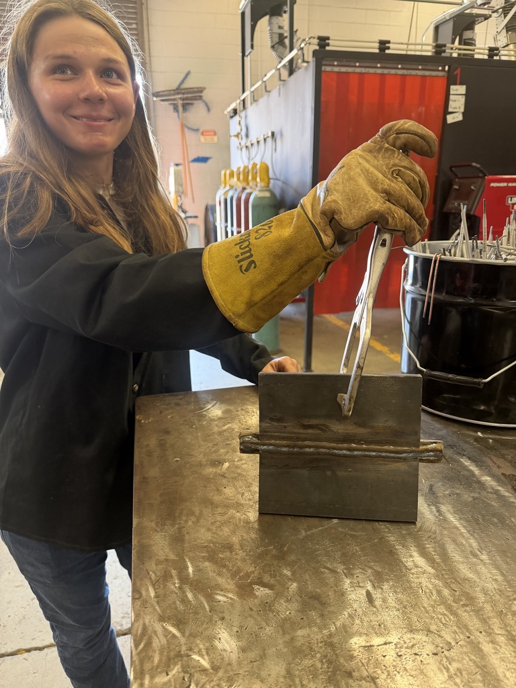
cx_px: 258
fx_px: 477
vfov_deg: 71.6
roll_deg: +0.1
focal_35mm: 24
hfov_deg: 56.8
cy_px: 344
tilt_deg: -19.4
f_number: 1.78
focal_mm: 6.76
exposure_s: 1/60
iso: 250
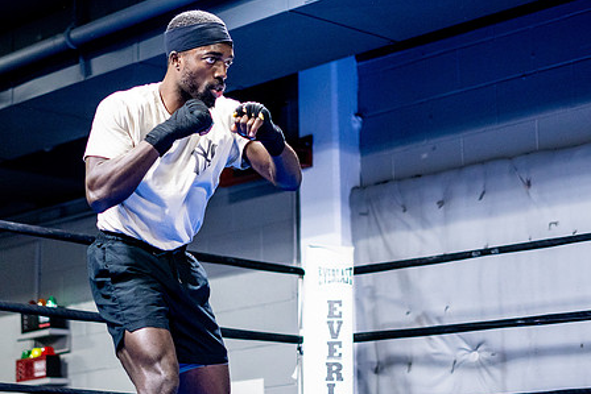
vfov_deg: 14.1
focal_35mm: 97
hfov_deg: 21.0
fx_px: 1593
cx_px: 214
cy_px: 177
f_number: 1.8
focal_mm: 50
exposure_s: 1/500
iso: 2500
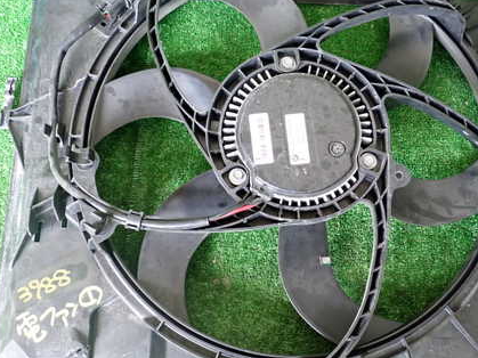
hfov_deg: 43.7
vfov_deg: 33.6
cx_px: 274
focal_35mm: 43
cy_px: 161
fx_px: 594
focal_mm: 5.4
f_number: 2.3
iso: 250
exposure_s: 1/30
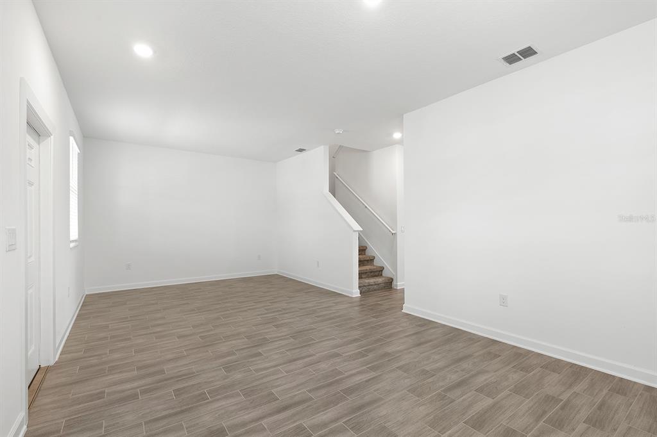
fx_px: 292
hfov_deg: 96.8
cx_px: 328
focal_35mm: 16
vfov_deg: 73.7
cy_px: 218
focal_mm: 16
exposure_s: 1
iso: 250
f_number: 9
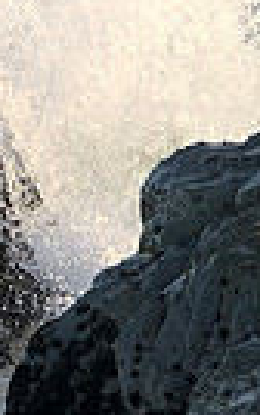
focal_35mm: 238
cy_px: 3
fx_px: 2693
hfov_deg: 5.5
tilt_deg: -8.5
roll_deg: -0.7
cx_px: 20
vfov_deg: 8.8
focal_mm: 6
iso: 16
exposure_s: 1/631
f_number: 2.4
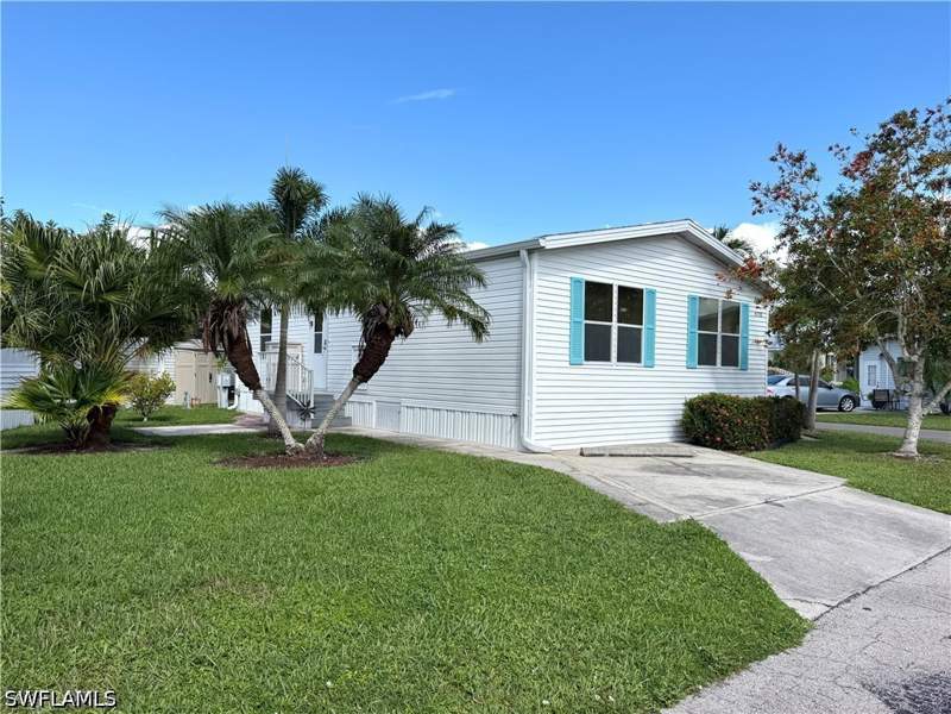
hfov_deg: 71.6
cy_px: 357
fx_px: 659
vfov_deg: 56.8
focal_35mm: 24
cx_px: 476
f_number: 1.78
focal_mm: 6.76
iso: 80
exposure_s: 1/4405
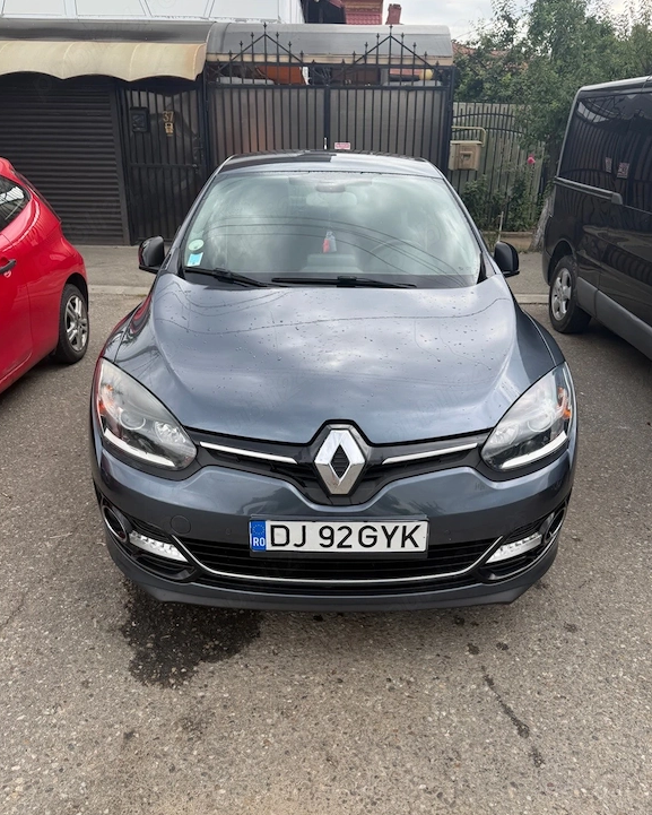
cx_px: 324
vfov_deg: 66.0
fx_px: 627
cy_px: 420
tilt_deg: -23.4
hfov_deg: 54.9
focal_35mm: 26
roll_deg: -1.9
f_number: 1.78
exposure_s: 1/1230
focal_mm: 6.76
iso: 80
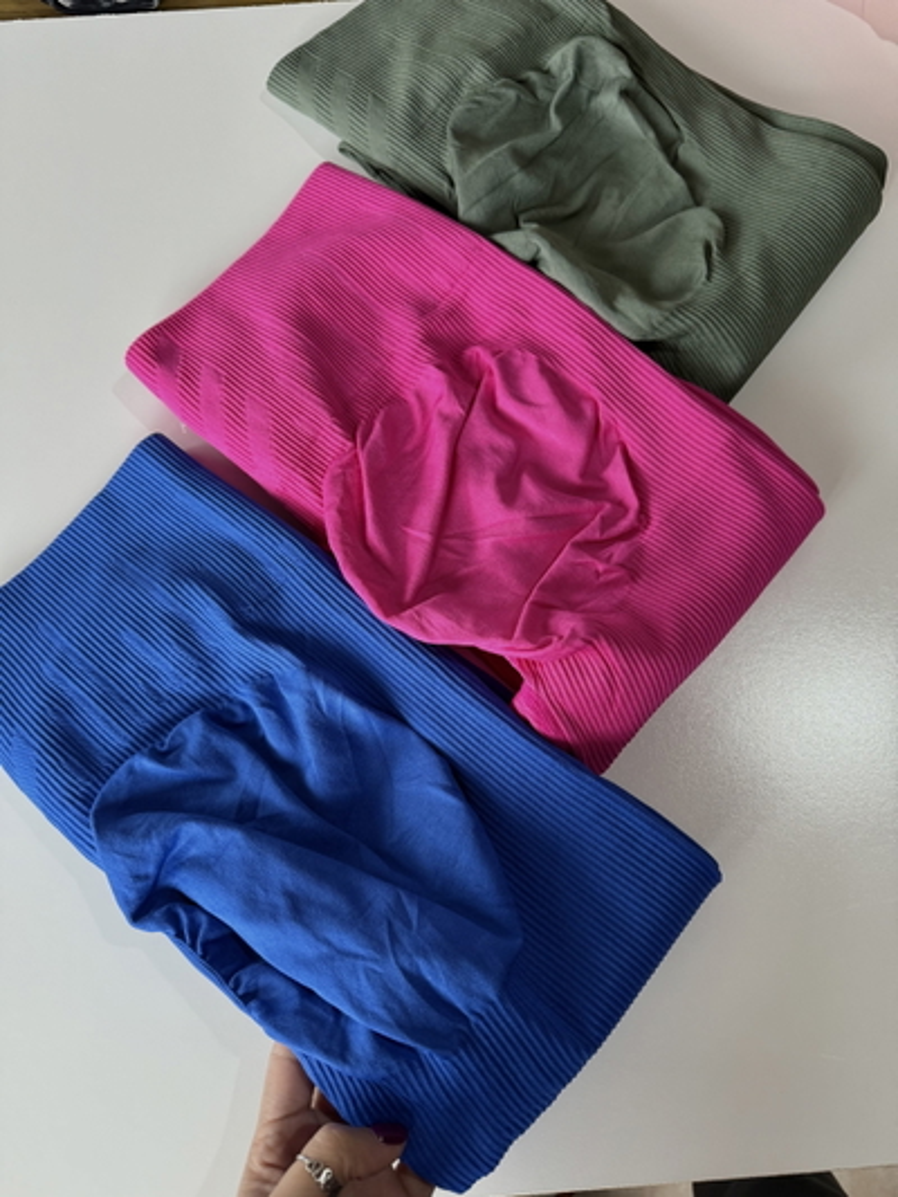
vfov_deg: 71.6
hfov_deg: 56.8
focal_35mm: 24
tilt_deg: -73.9
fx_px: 830
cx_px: 449
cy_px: 598
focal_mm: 6.76
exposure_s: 1/50
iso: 250
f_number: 1.78
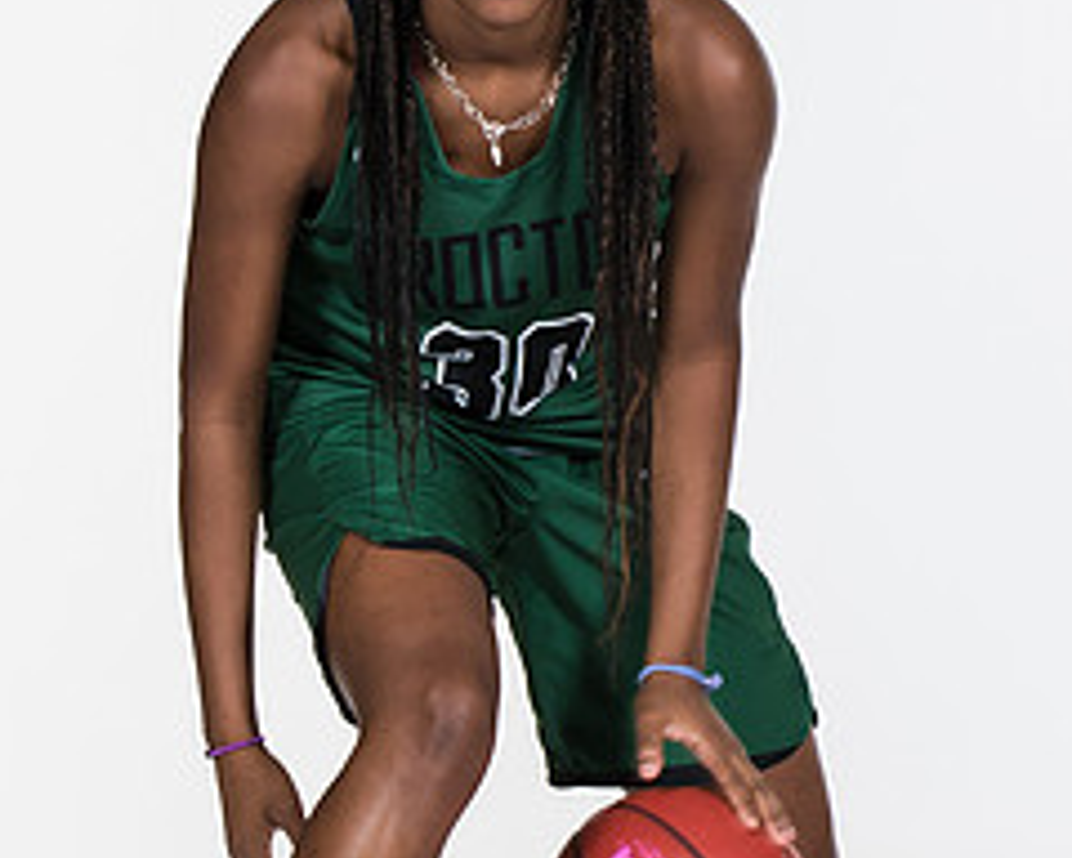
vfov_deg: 4.6
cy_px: 678
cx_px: 936
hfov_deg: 5.7
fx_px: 10660
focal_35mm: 336
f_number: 6.3
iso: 200
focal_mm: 70
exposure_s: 1/160
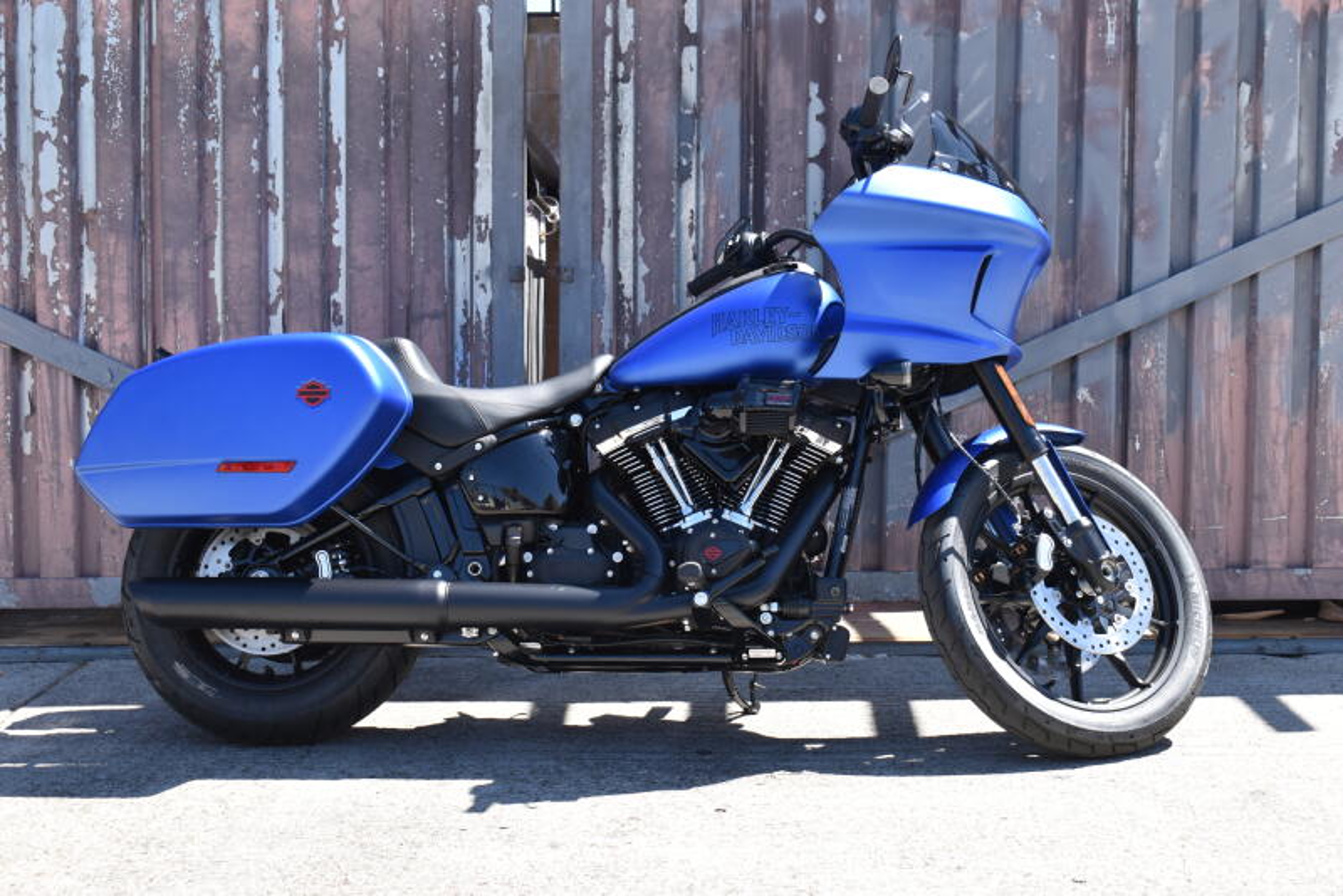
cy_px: 448
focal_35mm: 57
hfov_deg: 35.0
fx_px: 2127
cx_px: 672
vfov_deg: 23.8
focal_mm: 38
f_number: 8
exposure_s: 1/250
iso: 200
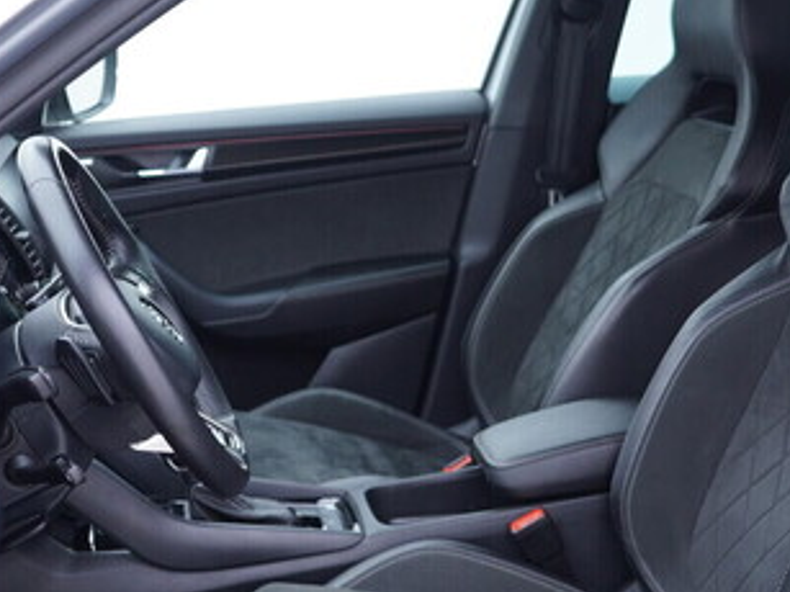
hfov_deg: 31.2
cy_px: 405
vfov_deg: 23.5
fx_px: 1414
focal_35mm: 62
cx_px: 386
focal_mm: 24
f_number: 2.8
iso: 200
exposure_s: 1/40
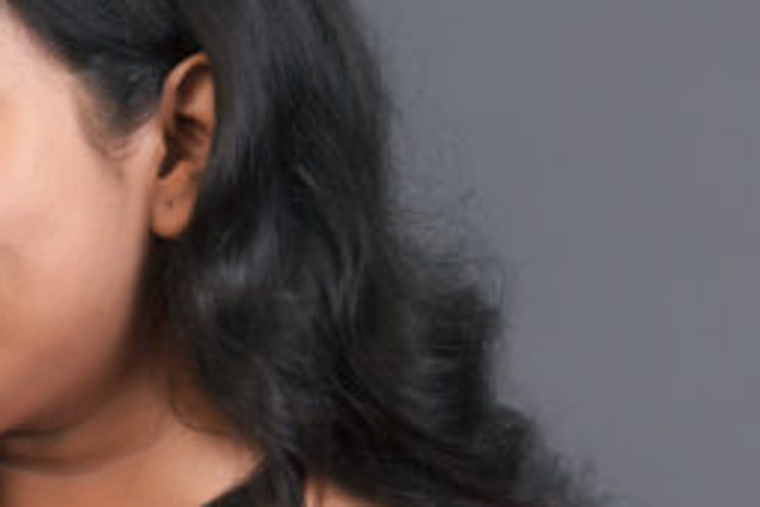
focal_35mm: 211
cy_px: 948
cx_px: 54
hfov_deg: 9.7
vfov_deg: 6.4
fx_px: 4454
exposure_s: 1/500
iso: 250
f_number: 1.4
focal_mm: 35
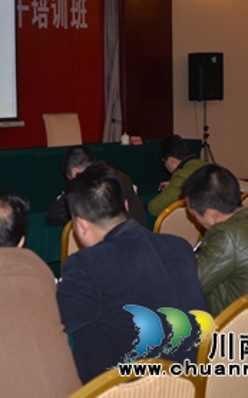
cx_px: 26
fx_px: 833
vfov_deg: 26.8
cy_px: 172
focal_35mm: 77
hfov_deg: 16.7
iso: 100
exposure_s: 1/60
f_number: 3.5
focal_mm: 28
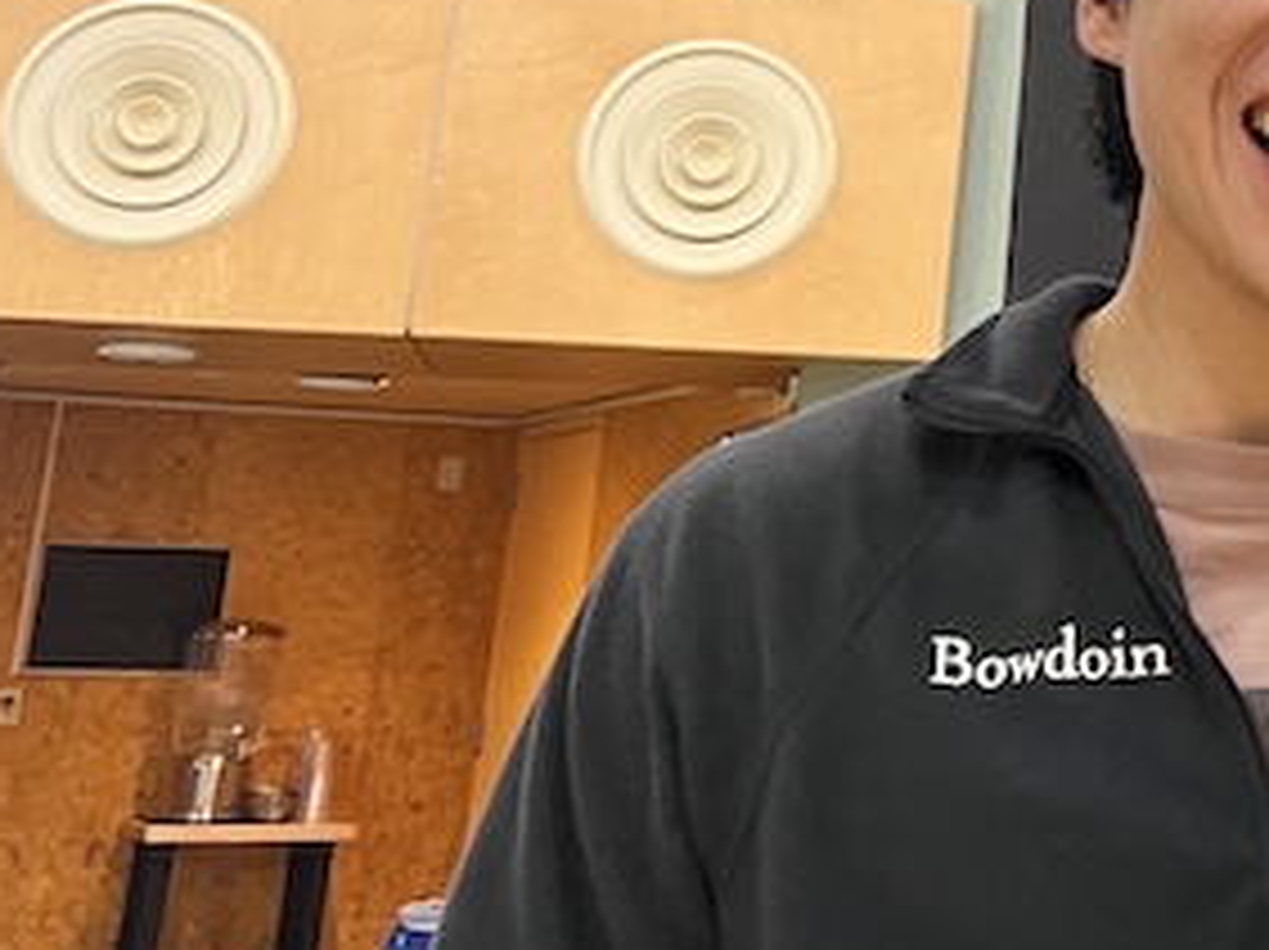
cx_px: 1894
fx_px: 3040
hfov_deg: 20.3
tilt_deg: +14.4
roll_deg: -0.9
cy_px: -241
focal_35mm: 83
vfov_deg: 16.9
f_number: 1.5
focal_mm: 5.7
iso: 125
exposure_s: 1/81
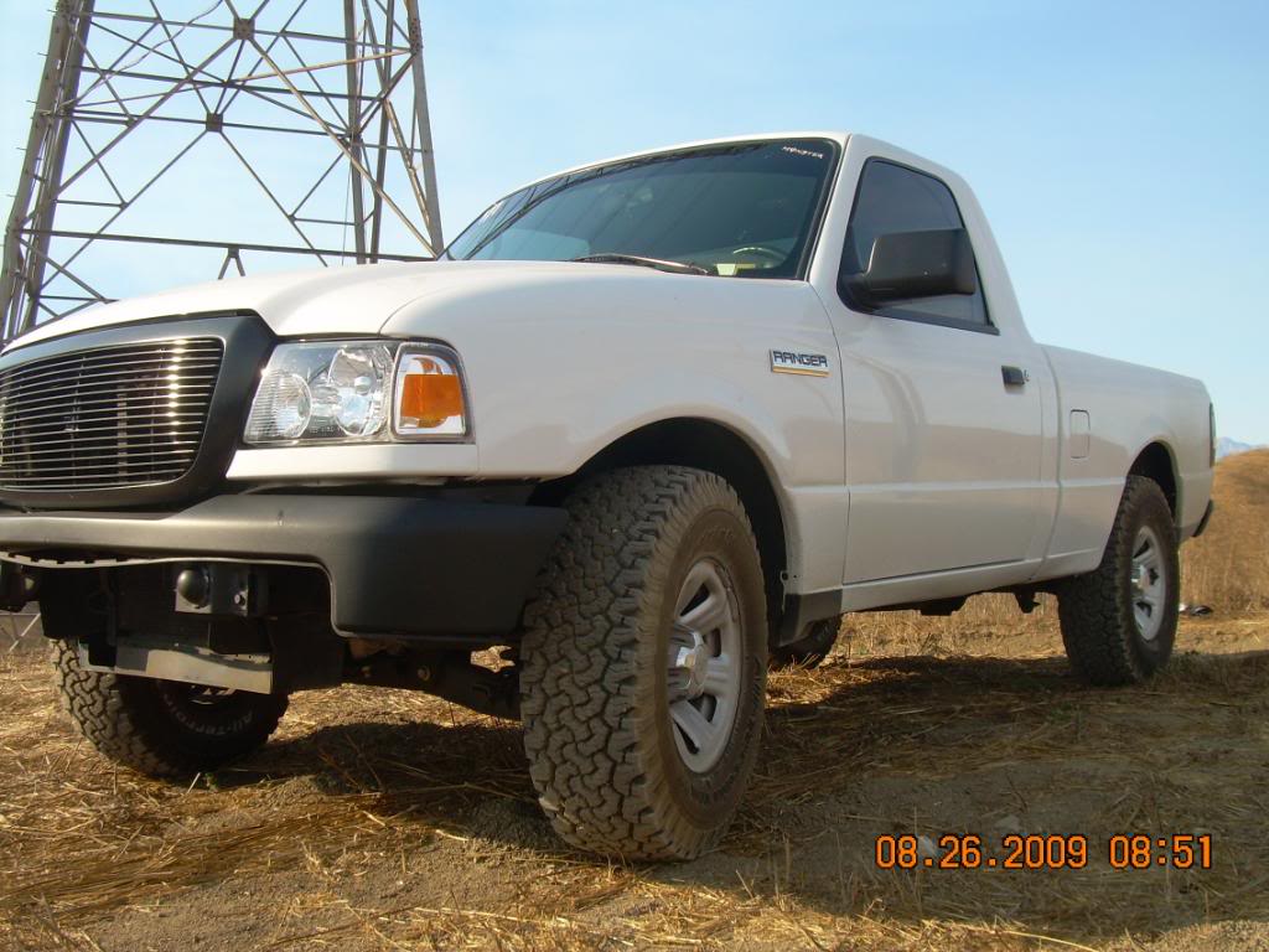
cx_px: 634
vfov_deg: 37.7
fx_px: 1393
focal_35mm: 38
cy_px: 476
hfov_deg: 49.0
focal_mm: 6.3
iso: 50
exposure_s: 1/250
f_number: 4.6
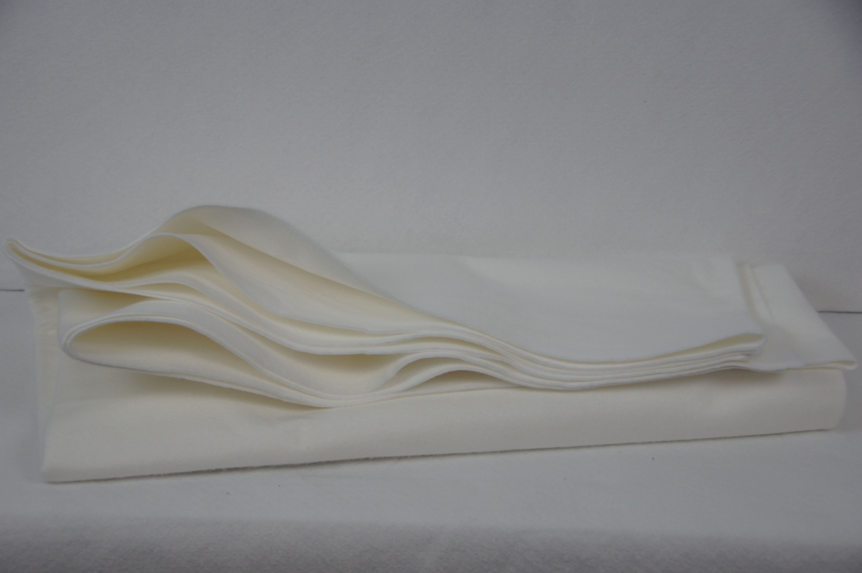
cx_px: 431
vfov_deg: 20.1
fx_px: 1615
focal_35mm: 68
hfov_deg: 29.9
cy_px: 286
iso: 160
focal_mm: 45
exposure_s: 1/80
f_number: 4.5
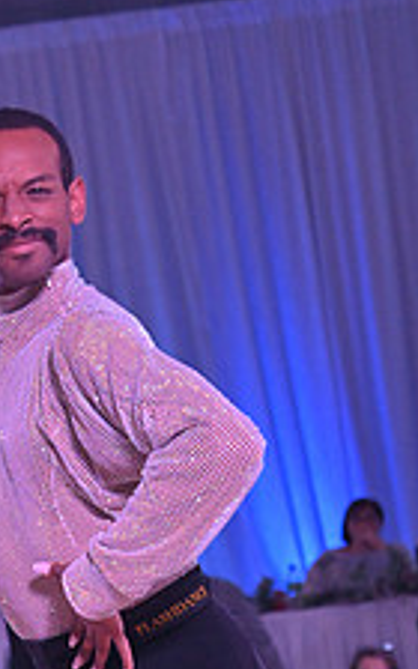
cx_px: -100
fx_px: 3755
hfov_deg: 6.3
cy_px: 842
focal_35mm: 206
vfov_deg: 10.0
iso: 2800
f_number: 5
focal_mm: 78
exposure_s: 1/400
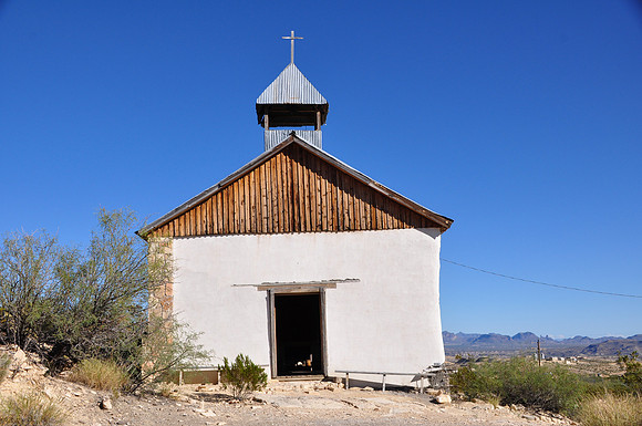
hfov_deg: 49.6
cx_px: 321
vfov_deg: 34.1
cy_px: 213
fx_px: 695
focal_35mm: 39
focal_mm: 26
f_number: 10
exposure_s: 1/250
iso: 200
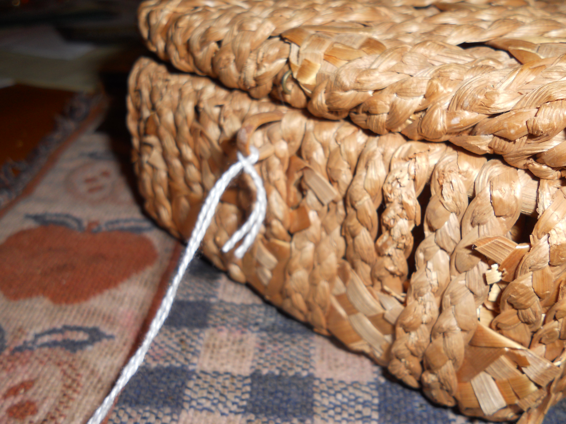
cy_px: 212
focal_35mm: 32
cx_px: 283
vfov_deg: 44.2
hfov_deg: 56.8
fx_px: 523
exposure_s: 1/25
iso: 80
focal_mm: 5.8
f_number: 8.8
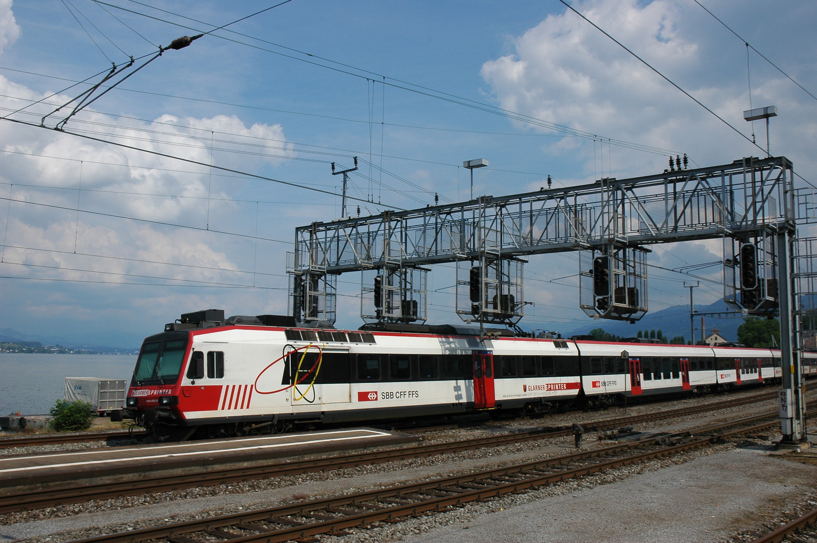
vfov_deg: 36.8
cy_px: 272
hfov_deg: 53.2
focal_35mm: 36
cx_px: 408
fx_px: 816
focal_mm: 24
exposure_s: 1/500
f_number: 11
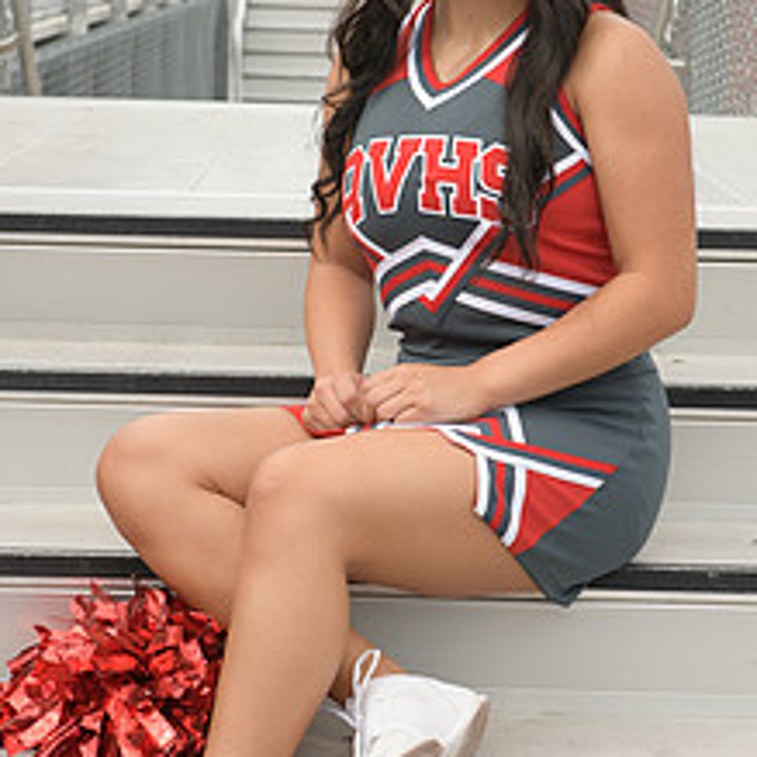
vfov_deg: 14.3
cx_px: 391
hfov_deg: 14.3
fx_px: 3018
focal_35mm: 122
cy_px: 349
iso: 800
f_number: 5.6
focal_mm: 70
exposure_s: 1/1250
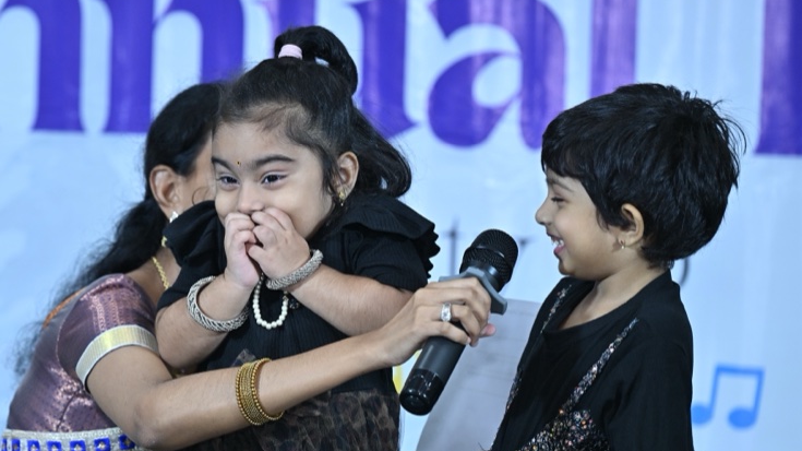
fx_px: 3636
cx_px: 284
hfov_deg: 12.6
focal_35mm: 171
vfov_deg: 7.1
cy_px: 281
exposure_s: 1/160
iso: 500
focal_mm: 120
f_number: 4
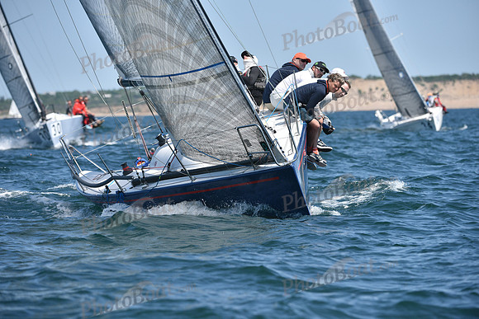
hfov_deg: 7.6
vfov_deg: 5.1
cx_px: 240
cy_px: 160
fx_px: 3593
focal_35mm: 270
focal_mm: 270
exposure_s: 1/1600
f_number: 5.6
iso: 320
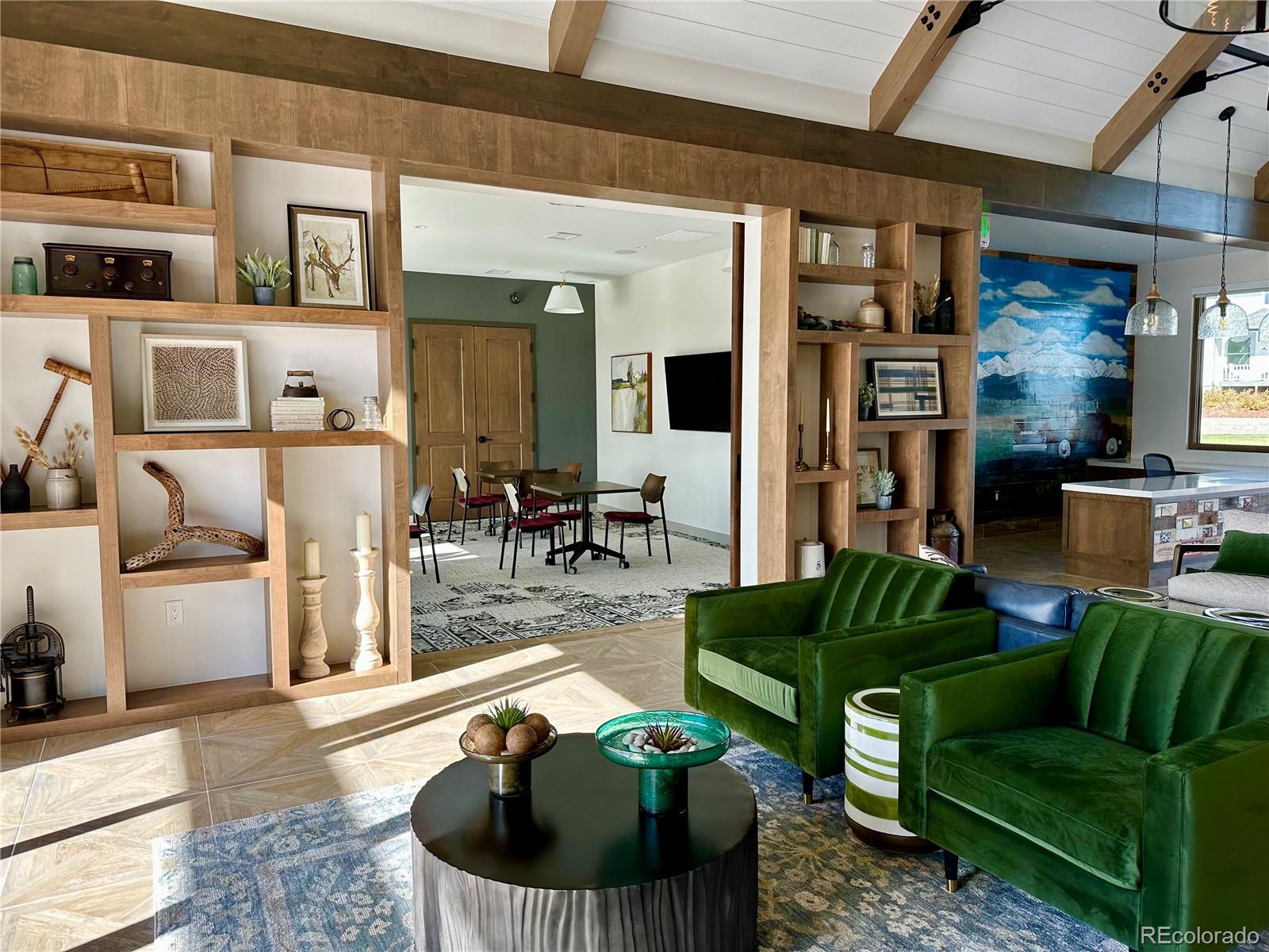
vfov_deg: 56.8
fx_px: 880
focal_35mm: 24
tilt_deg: -4.8
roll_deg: +0.1
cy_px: 476
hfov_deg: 71.6
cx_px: 634
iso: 80
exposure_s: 1/384
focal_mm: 6.86
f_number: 1.78
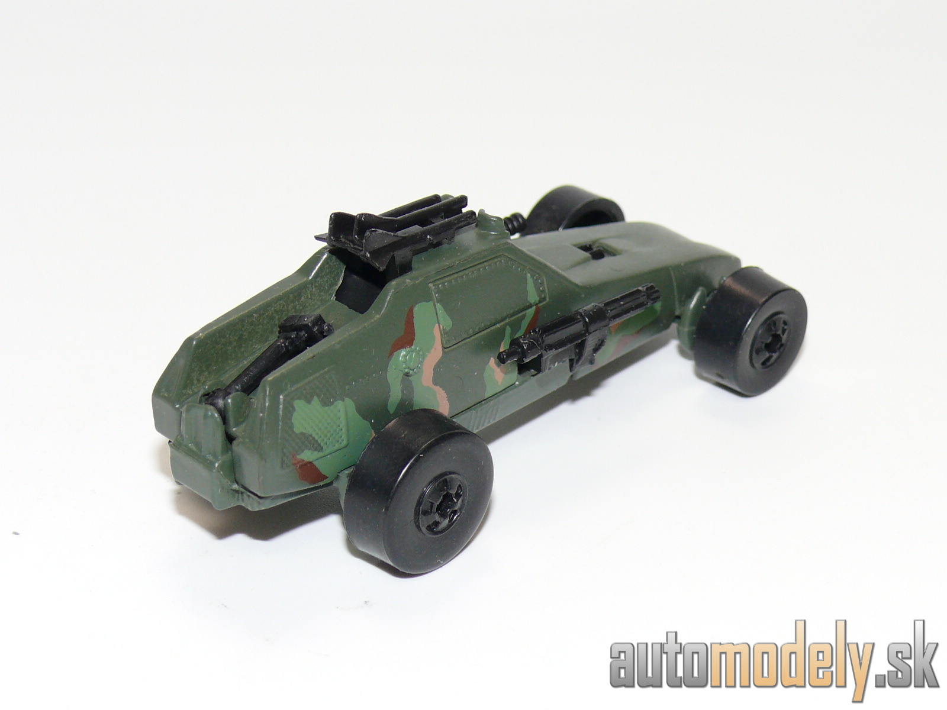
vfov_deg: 15.6
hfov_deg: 20.7
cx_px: 474
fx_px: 2599
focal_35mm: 95
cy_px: 355
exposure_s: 1/30
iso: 100
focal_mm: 13
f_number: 4
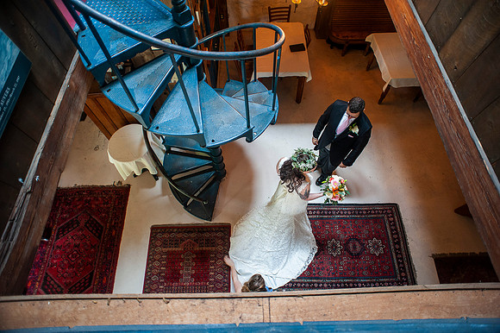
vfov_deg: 61.9
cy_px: 166
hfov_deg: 84.0
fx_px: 278
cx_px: 250
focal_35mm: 20
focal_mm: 20
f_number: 2.8
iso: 1000
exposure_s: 1/50
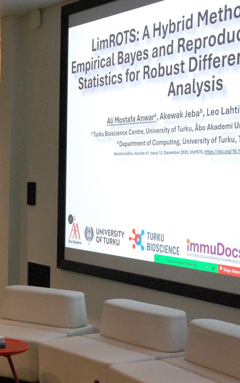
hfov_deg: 16.3
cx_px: 27
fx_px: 827
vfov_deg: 26.1
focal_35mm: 79
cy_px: 191
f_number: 5.6
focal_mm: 34
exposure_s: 1/125
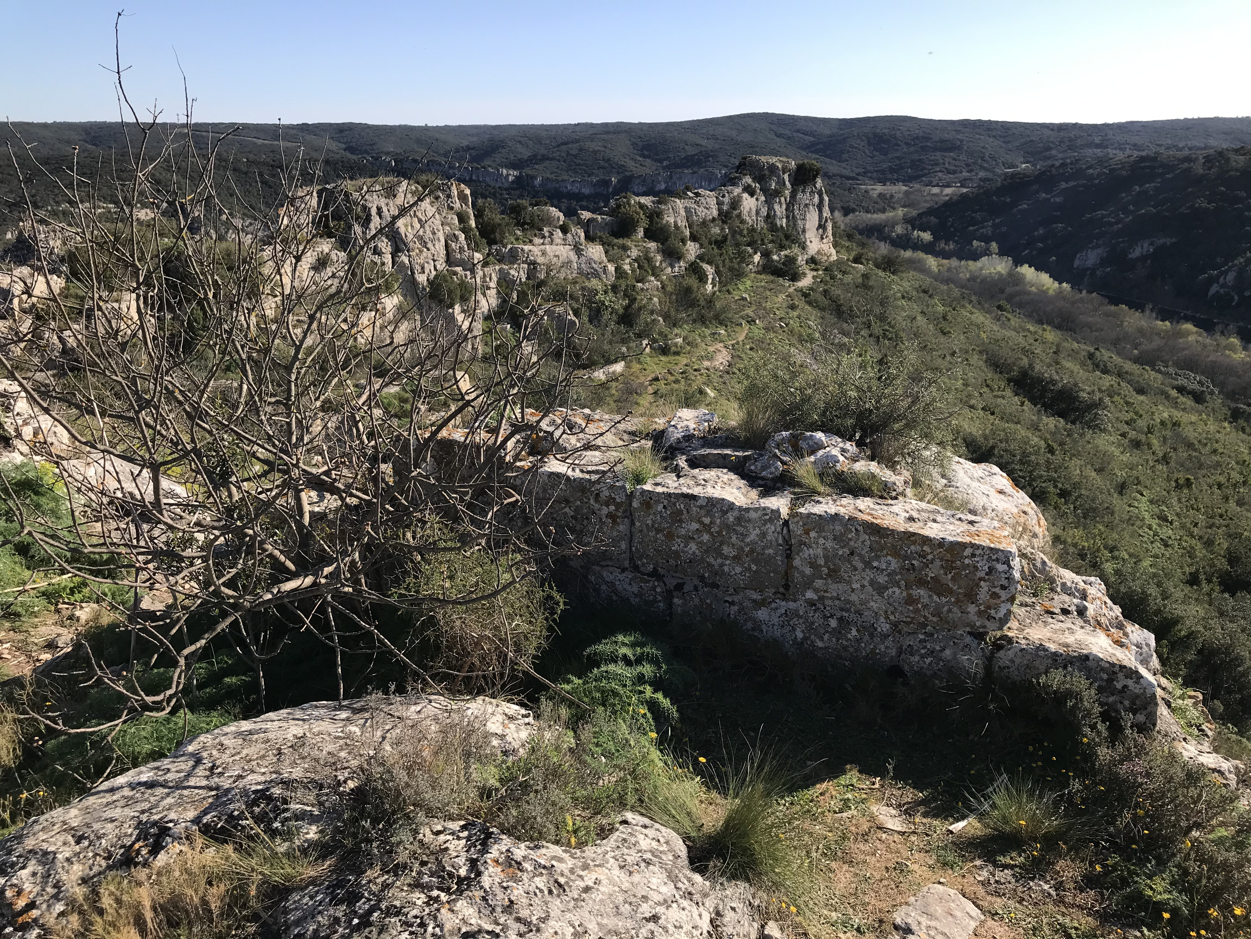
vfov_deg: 49.7
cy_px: 470
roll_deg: +0.2
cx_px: 626
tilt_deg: -17.5
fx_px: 1012
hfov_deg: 63.4
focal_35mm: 28
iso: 20
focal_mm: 3.99
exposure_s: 1/1451
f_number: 1.8
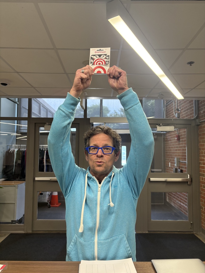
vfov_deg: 67.3
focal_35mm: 26
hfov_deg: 53.1
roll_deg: -0.6
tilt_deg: +4.3
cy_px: 136
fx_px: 205
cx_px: 102
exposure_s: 1/120
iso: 200
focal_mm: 5.96
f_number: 1.6
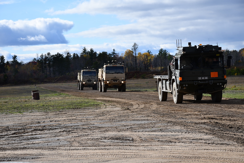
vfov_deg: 11.4
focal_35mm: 120
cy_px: 82
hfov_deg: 17.1
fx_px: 813
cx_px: 122
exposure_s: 1/500
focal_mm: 80
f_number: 8
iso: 160
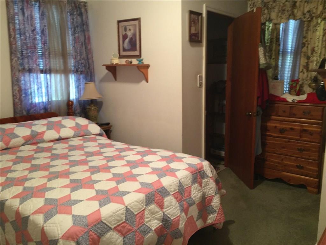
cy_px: 122
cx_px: 163
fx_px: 273
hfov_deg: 61.7
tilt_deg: -10.7
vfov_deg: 48.2
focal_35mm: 29
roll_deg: +0.4
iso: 250
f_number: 2.2
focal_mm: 4.15
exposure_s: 1/24
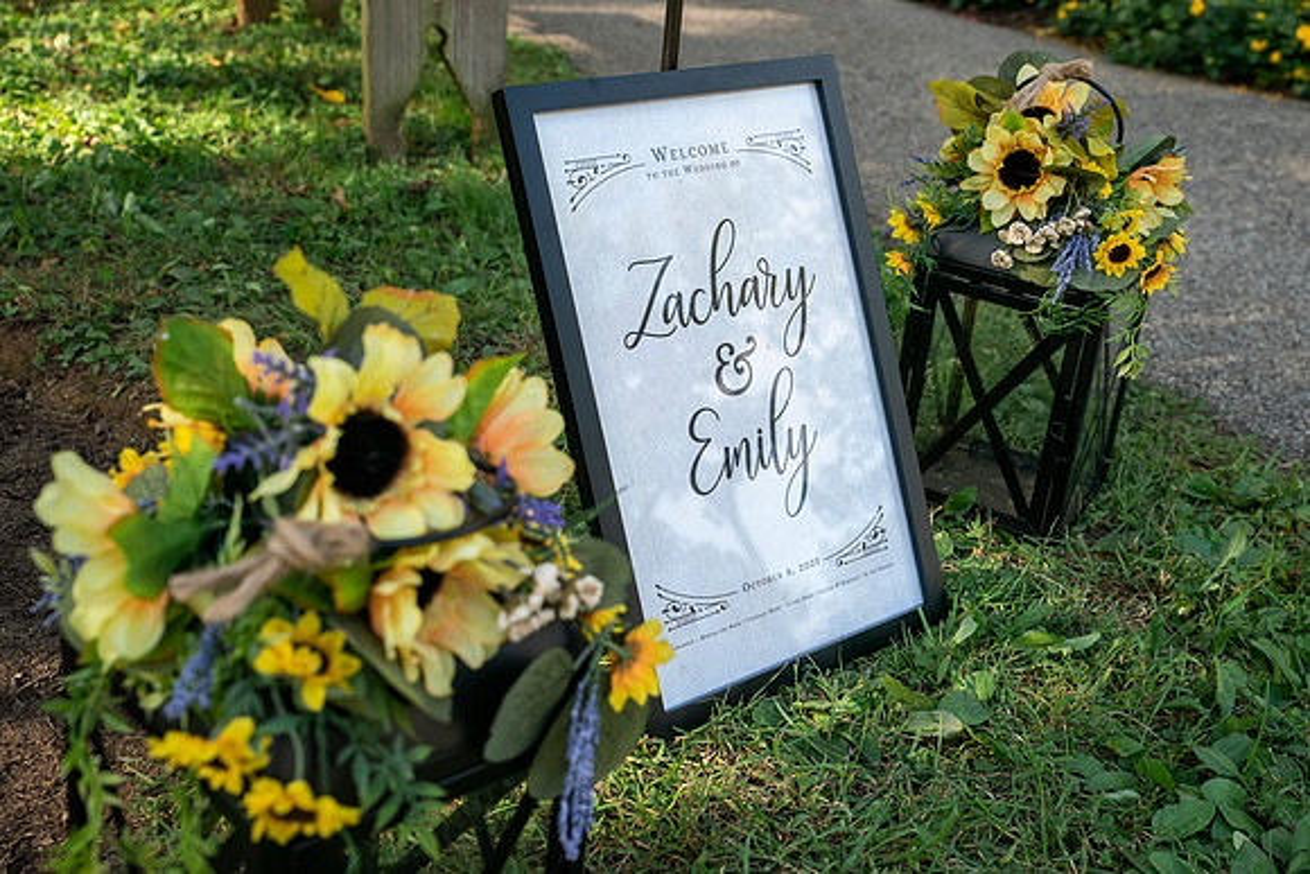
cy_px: 437
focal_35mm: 42
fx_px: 1529
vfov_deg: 31.9
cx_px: 655
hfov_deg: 46.4
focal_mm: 42
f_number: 6.3
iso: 400
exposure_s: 1/320
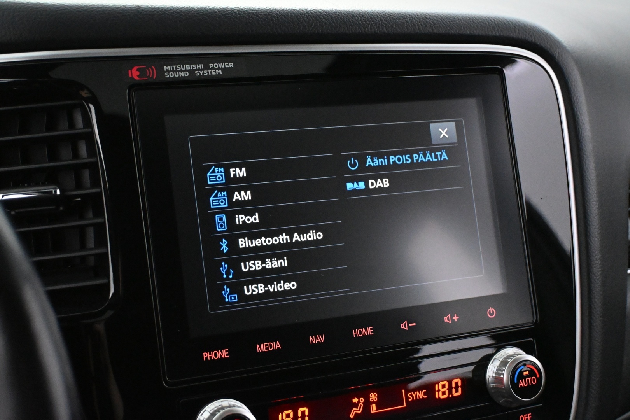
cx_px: 315
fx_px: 971
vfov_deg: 24.4
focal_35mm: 56
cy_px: 210
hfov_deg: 35.9
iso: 9000
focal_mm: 37
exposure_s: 1/60
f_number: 5.3
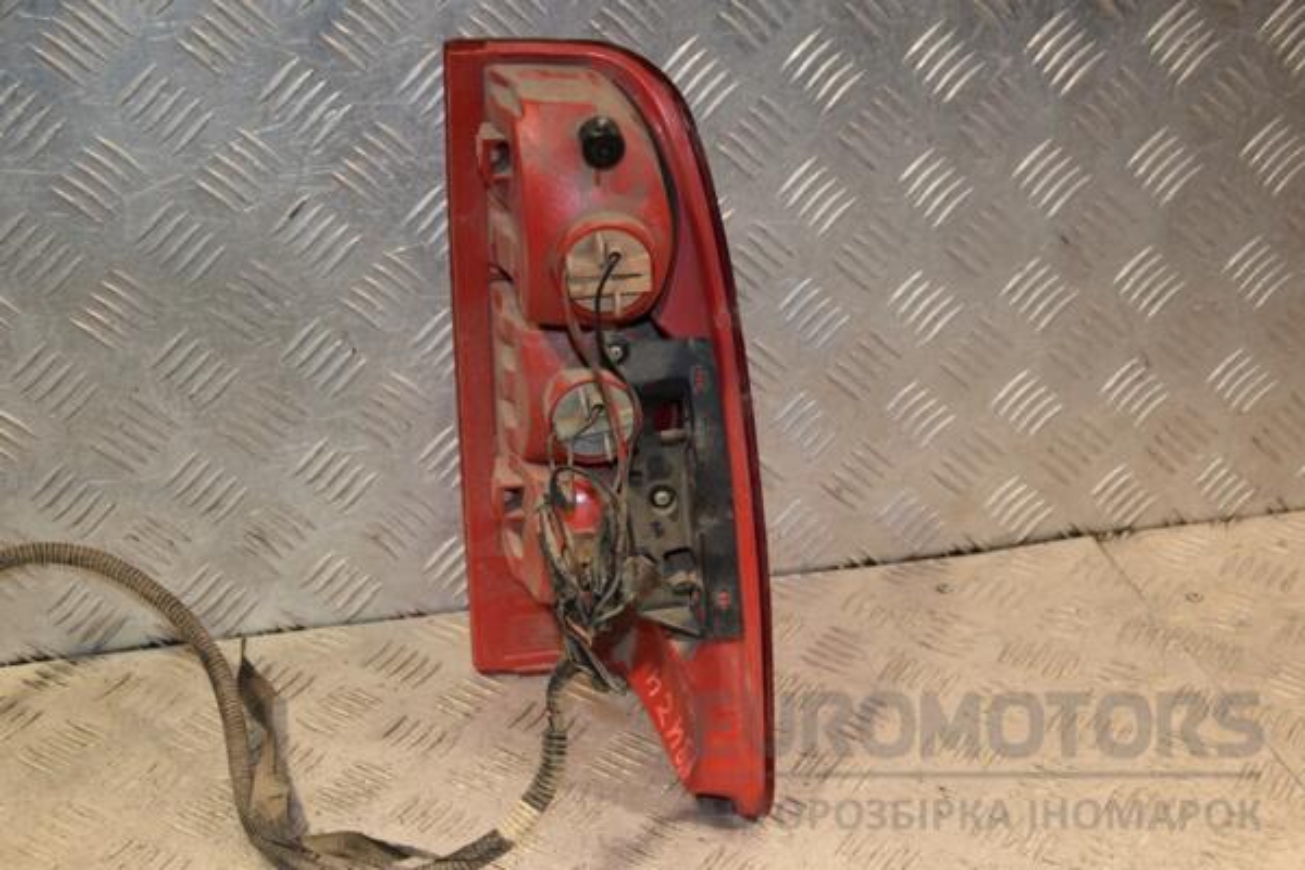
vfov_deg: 22.6
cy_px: 435
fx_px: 2175
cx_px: 652
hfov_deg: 33.4
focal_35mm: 60
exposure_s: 1/200
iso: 800
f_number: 5
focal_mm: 40
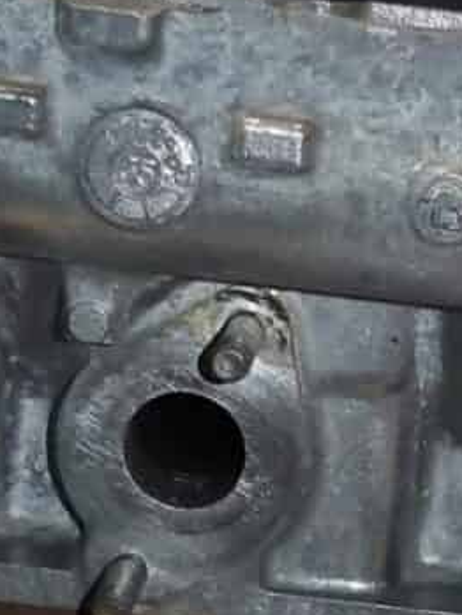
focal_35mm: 176
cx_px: 894
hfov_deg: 8.1
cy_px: 906
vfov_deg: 10.8
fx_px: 3130
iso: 200
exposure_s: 1/60
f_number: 3.2
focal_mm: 4.3
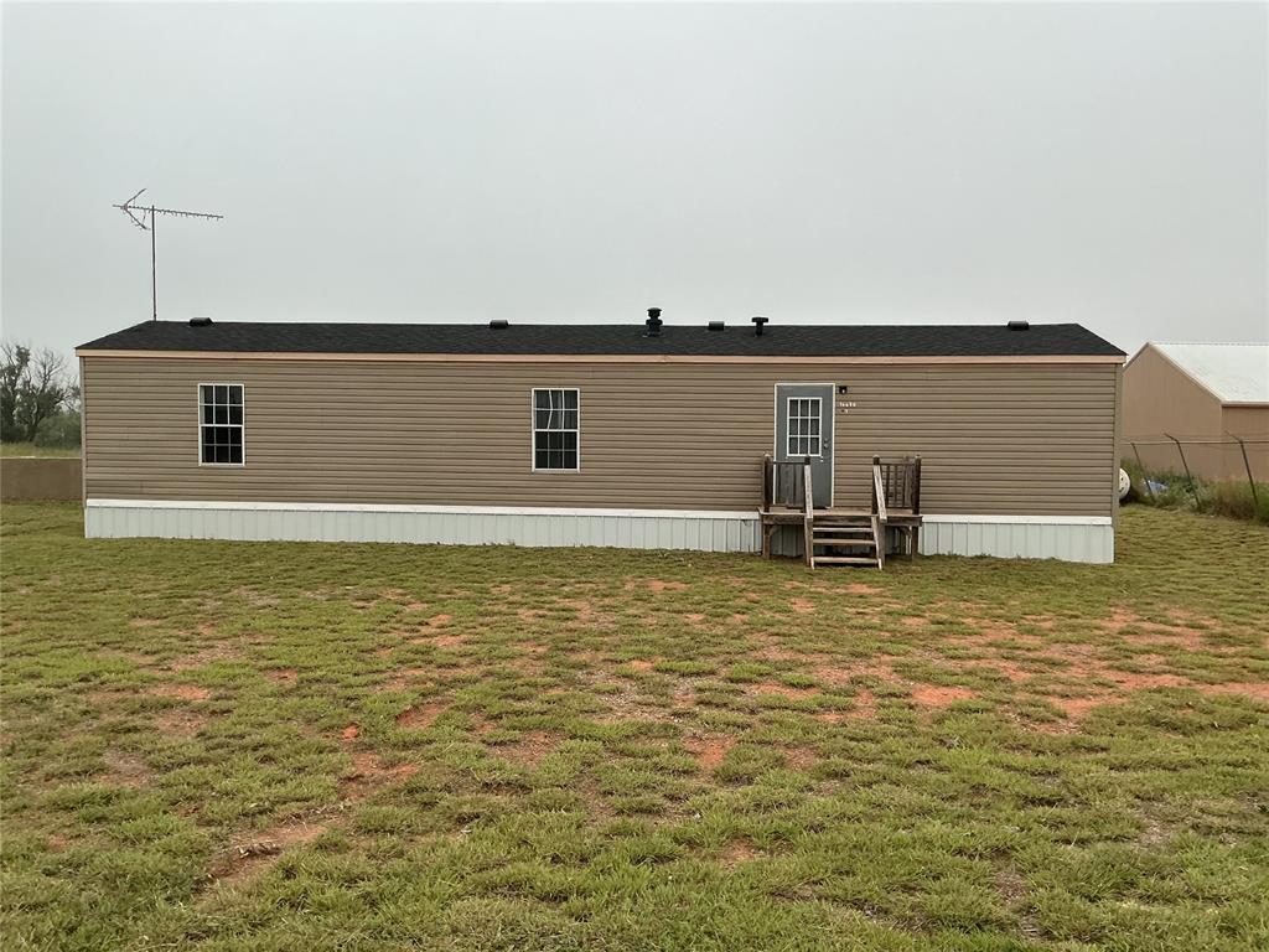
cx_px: 634
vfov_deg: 48.2
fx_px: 1063
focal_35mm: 29
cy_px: 476
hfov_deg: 61.7
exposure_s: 1/120
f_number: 1.8
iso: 40
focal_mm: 3
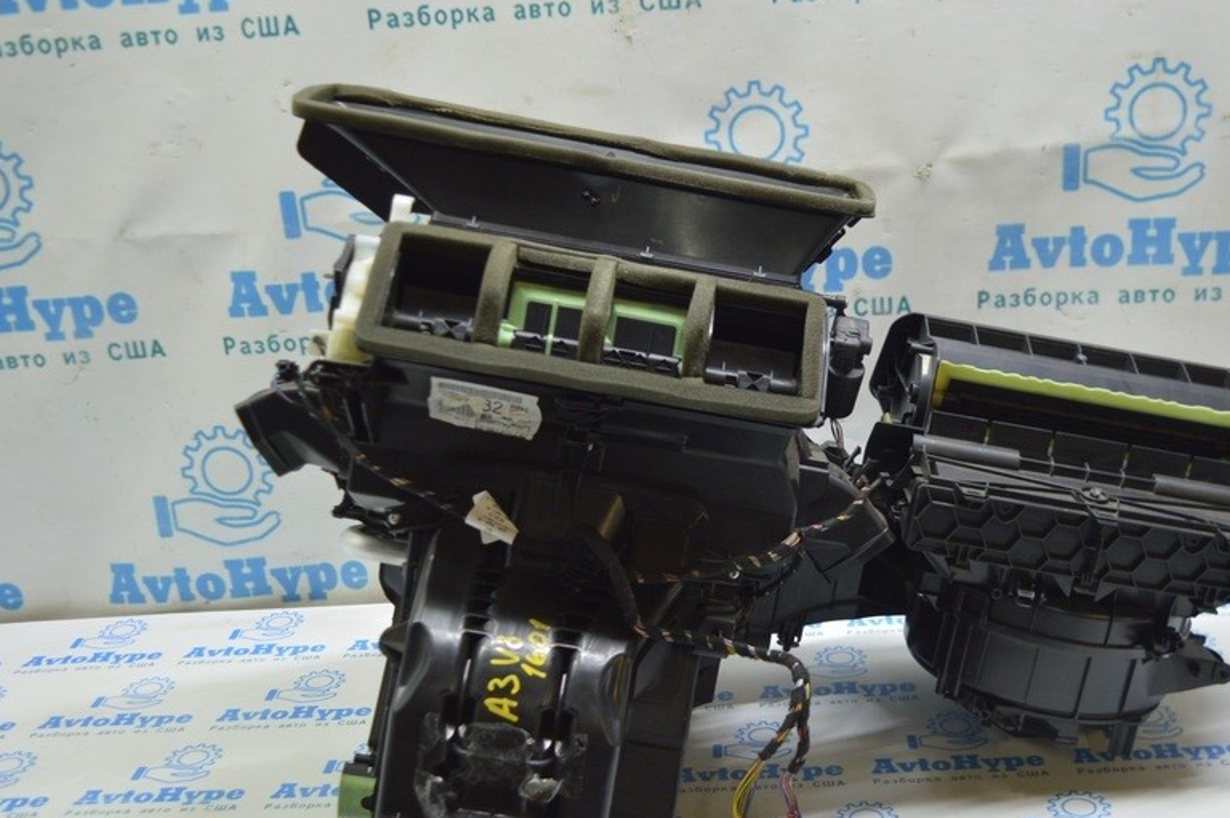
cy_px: 499
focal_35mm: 44
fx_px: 1502
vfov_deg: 30.4
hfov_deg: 44.4
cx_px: 695
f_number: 3.8
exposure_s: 1/40
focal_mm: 22
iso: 400
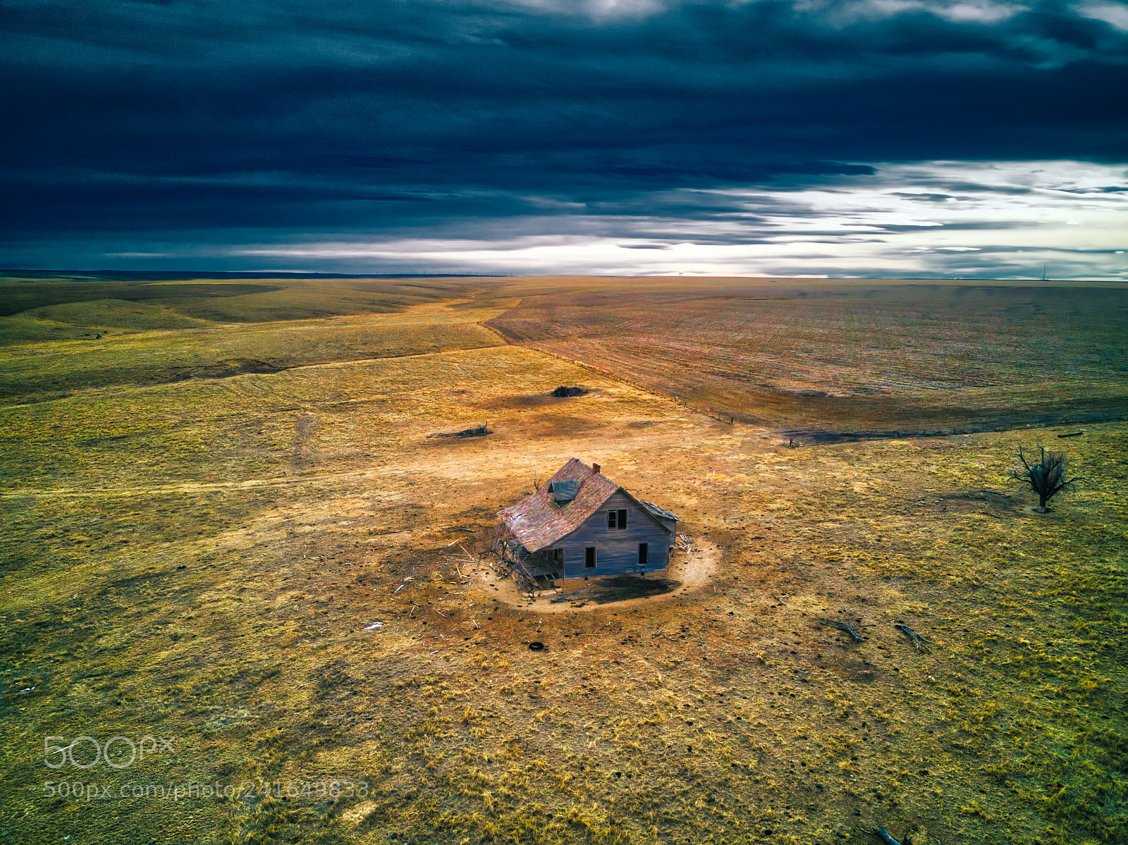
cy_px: 422
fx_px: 847
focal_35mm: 26
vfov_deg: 53.0
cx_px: 564
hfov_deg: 67.3
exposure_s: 1/1250
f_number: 2.2
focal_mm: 4.73
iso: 100
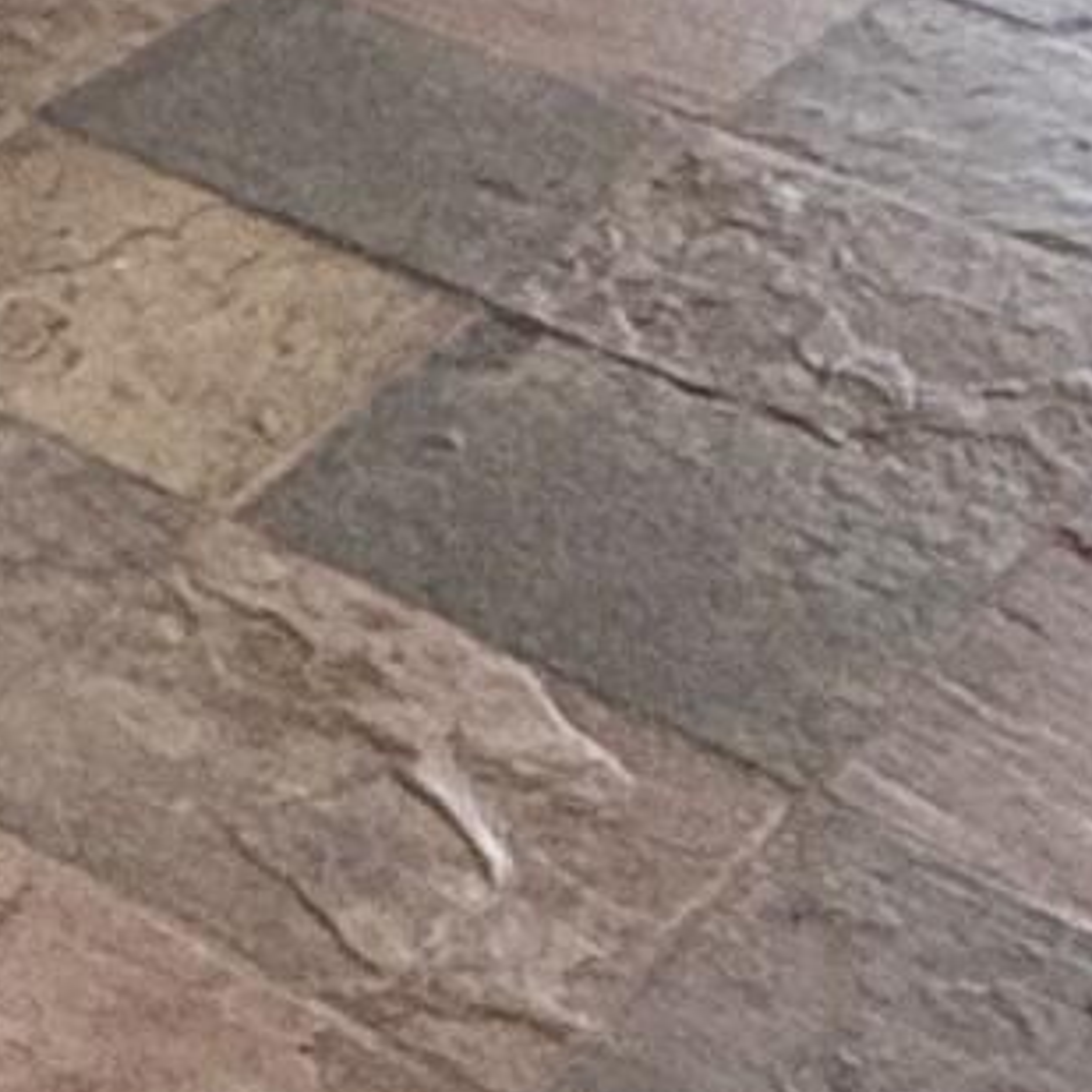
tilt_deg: -0.6
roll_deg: -1.1
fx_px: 4283
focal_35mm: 120
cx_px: -944
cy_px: -1834
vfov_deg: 11.2
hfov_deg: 13.0
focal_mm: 2.22
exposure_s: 1/120
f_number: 2.2
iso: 400
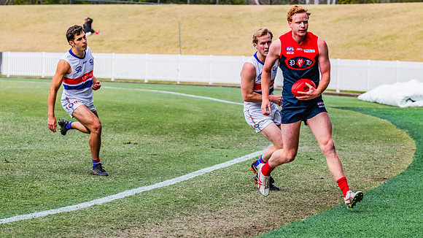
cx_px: 227
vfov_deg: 6.2
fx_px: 2195
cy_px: 151
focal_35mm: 196
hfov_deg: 11.0
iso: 800
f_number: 6.3
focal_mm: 170
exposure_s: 1/1600
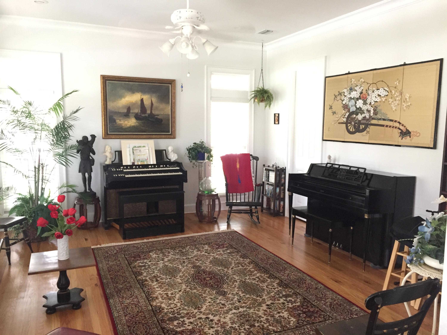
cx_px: 224
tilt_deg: -7.3
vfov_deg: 48.2
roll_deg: -1.4
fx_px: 374
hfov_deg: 61.7
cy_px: 168
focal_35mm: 29
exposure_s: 1/17
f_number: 2.2
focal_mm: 4.15
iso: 250
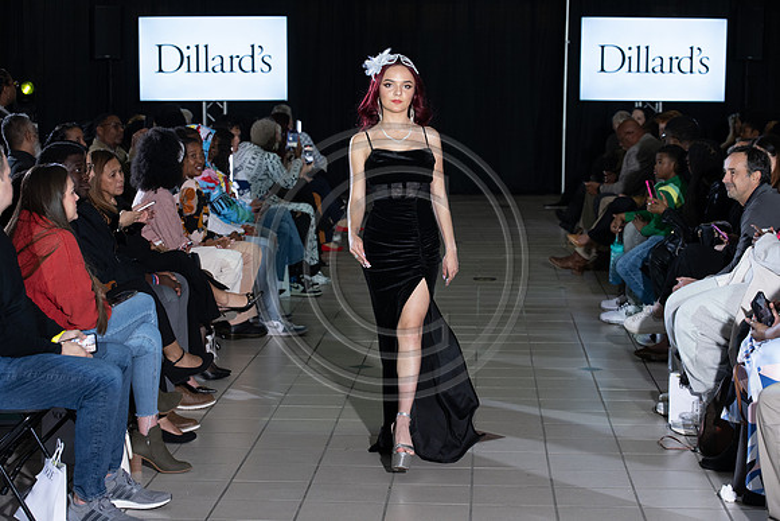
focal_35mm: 80
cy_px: 260
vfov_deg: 17.1
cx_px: 390
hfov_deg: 25.4
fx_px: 1734
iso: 1250
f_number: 5
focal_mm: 80
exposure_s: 1/160
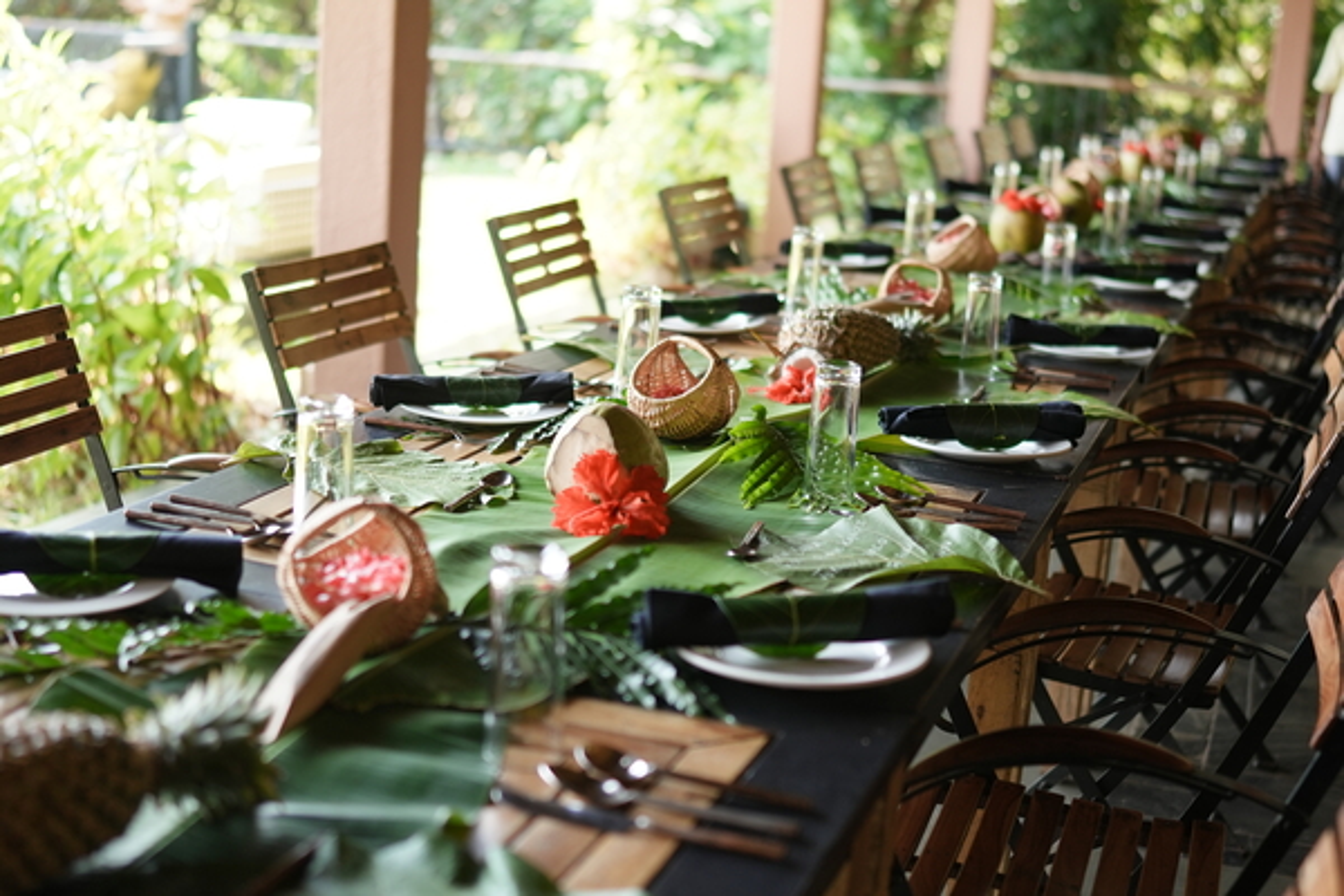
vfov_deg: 26.0
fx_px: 1941
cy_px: 448
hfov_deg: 38.2
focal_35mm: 52
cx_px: 672
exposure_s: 1/640
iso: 200
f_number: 1.4
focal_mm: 35
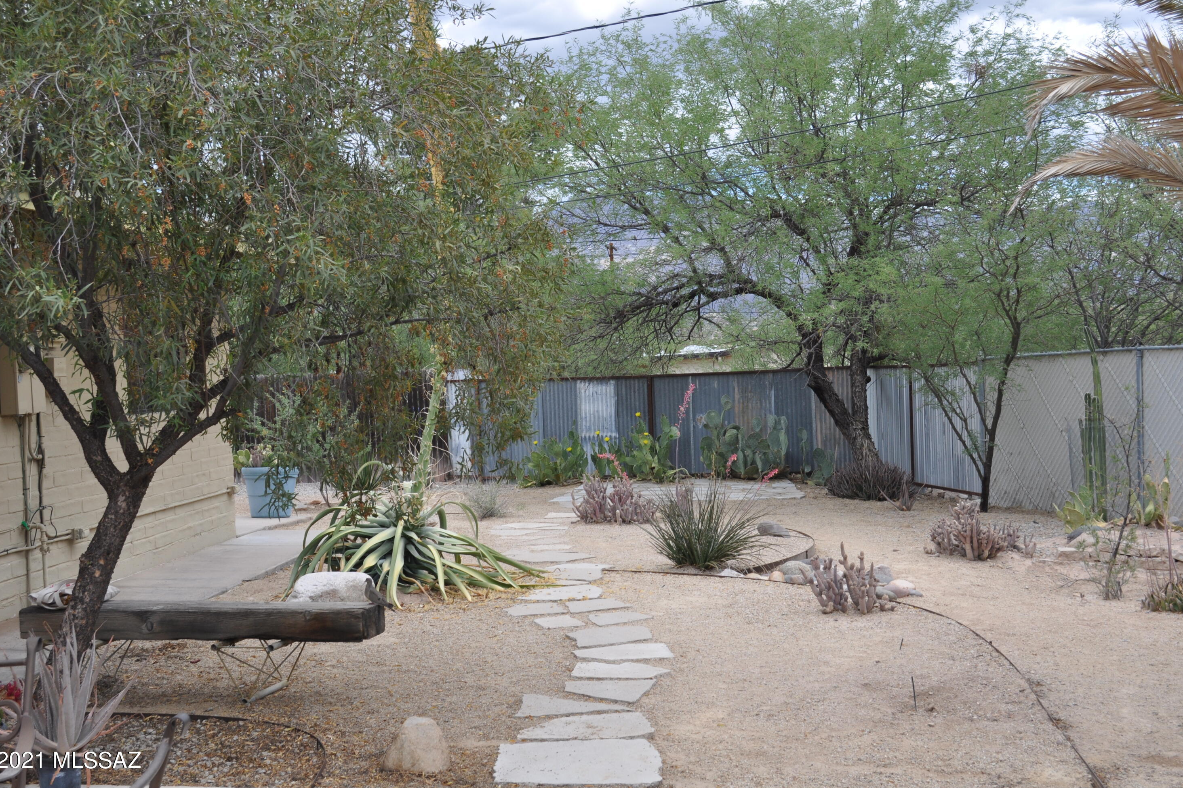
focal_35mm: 45
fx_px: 1463
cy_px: 388
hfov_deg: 44.0
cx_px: 583
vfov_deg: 30.2
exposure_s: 1/250
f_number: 8
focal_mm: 29
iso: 200
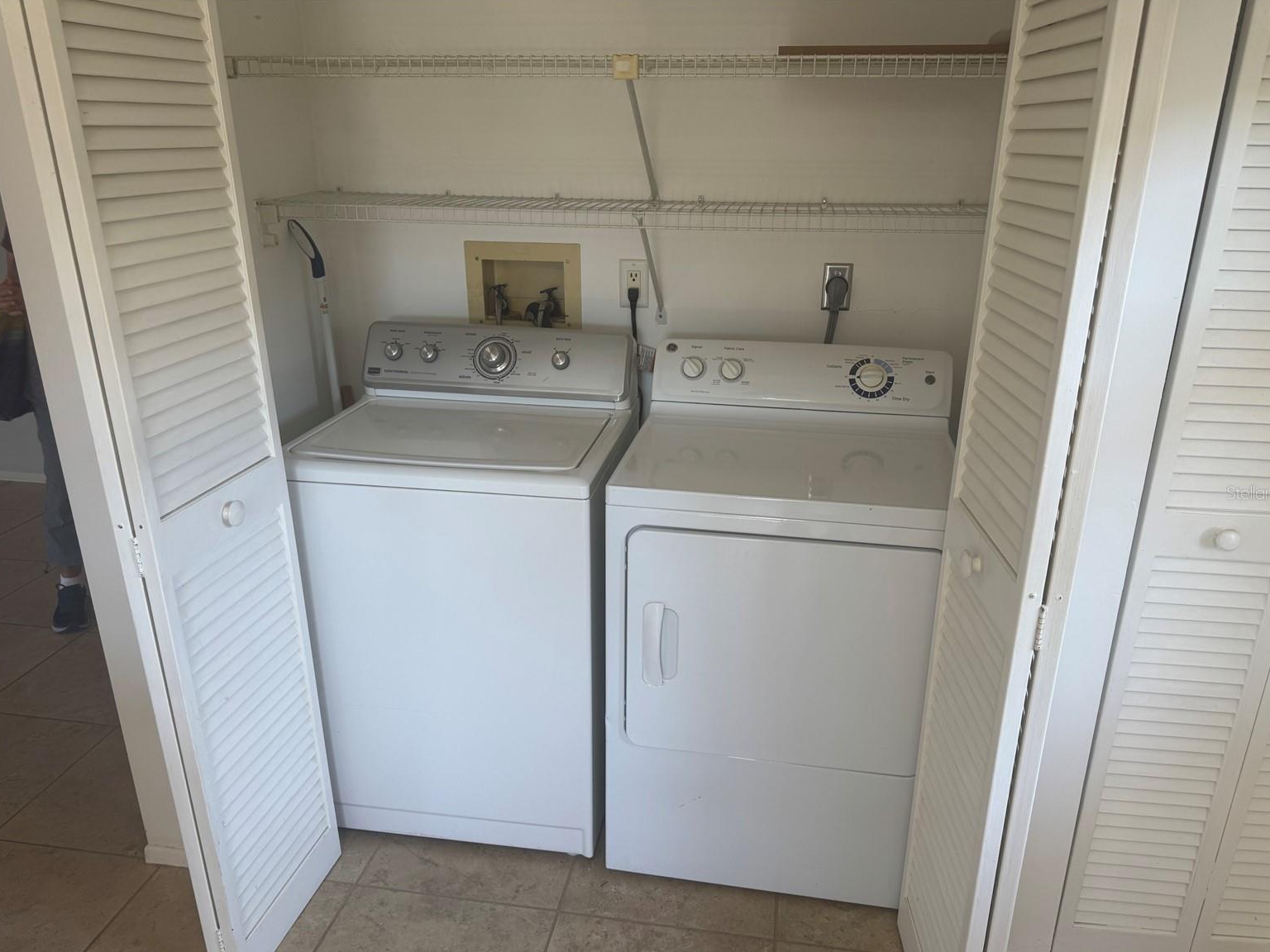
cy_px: 493
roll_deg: -0.2
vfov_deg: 54.9
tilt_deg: -21.4
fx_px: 917
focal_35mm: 25
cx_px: 643
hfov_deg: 69.4
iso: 64
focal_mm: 6.76
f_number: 1.78
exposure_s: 1/120
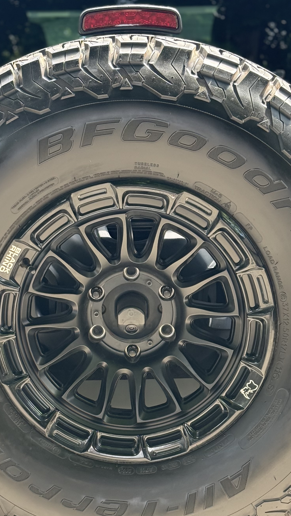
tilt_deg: -13.9
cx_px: 135
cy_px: 340
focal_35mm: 80
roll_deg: -1.7
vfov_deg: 26.4
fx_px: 1097
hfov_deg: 15.1
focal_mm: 6.76
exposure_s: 1/240
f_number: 1.78
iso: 125
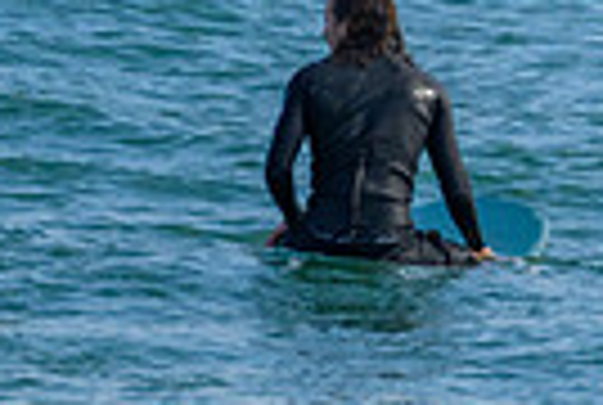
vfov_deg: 0.4
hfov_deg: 0.6
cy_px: -362
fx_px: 58017
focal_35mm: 3456
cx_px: 954
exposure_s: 1/2000
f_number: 11
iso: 1800
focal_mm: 800
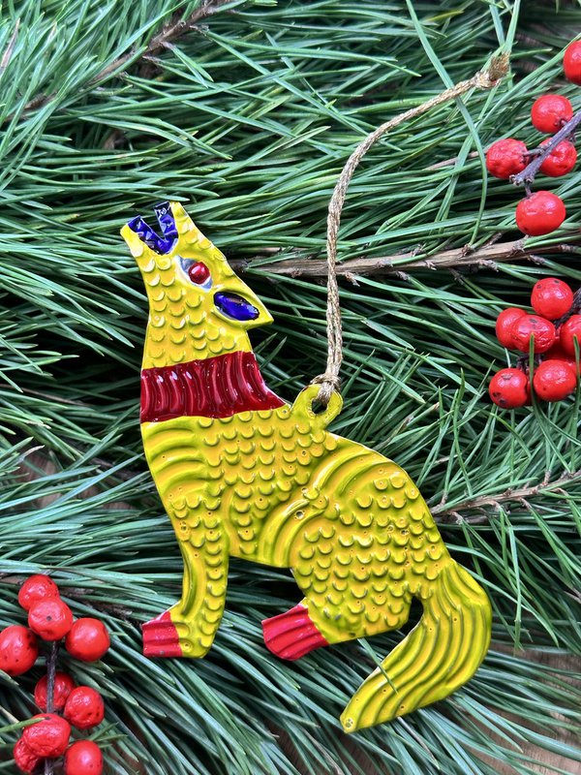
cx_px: 290
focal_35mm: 48
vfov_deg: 39.7
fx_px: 1074
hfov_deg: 30.3
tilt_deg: -79.1
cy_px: 388
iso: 160
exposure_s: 1/50
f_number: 1.78
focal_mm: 6.86
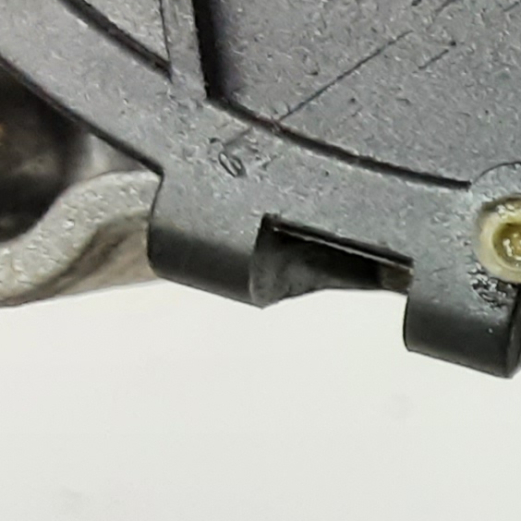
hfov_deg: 10.1
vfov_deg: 12.4
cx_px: 1456
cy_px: 611
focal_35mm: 138
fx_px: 2350
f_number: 1.9
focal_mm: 2.91
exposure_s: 1/50
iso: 160
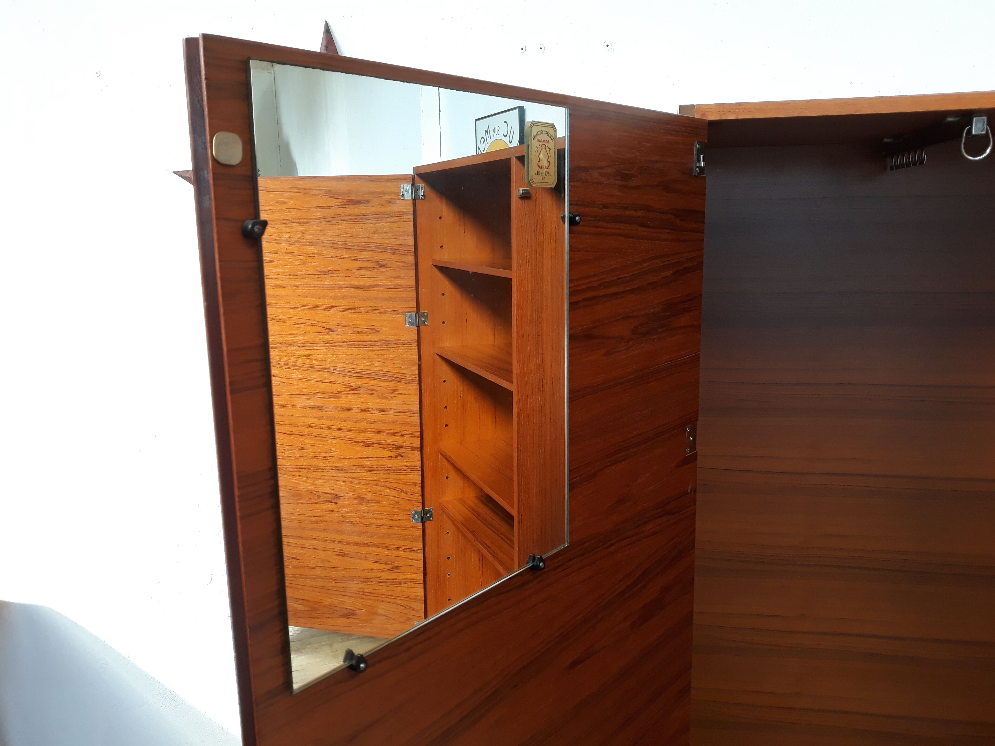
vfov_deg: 51.4
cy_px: 373
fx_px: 776
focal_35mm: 27
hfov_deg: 65.3
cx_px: 498
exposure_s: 1/120
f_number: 1.7
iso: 80
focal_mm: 3.71
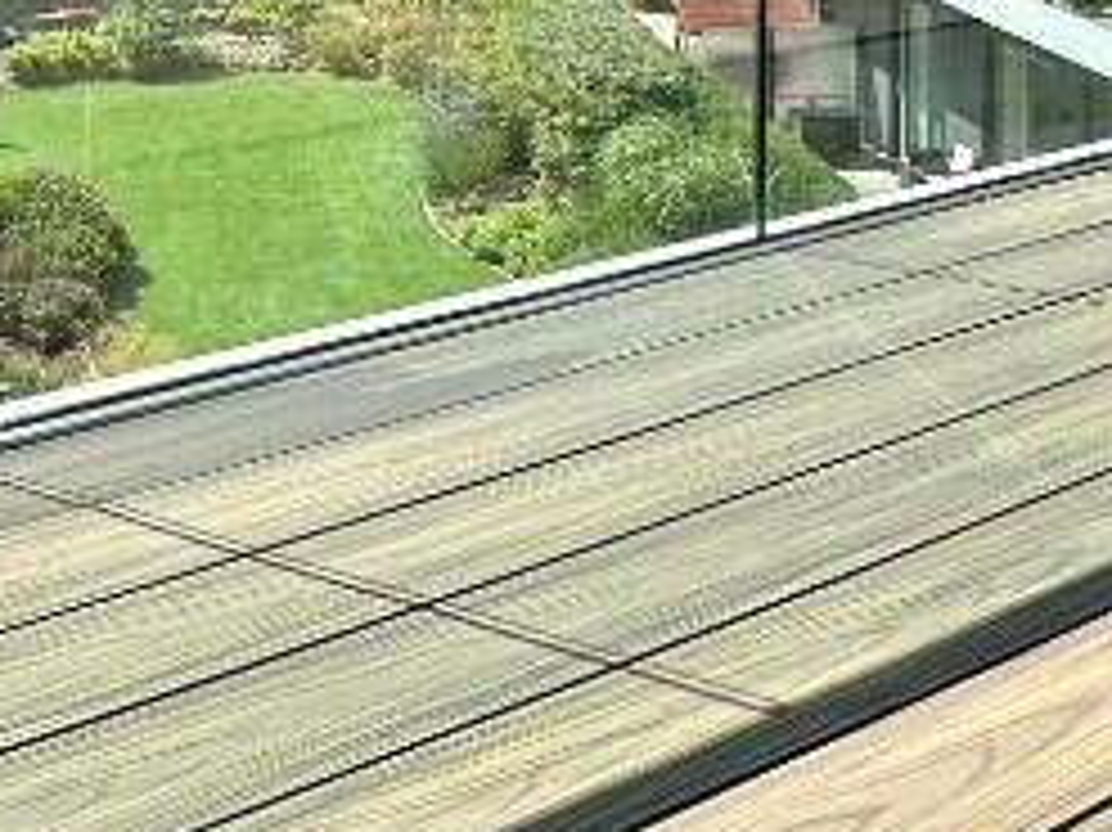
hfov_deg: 32.1
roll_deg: +0.3
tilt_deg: -1.3
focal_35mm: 58
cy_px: -328
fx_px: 1862
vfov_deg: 21.9
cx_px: 180
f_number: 2.2
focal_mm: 2.22
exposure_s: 1/1855
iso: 50
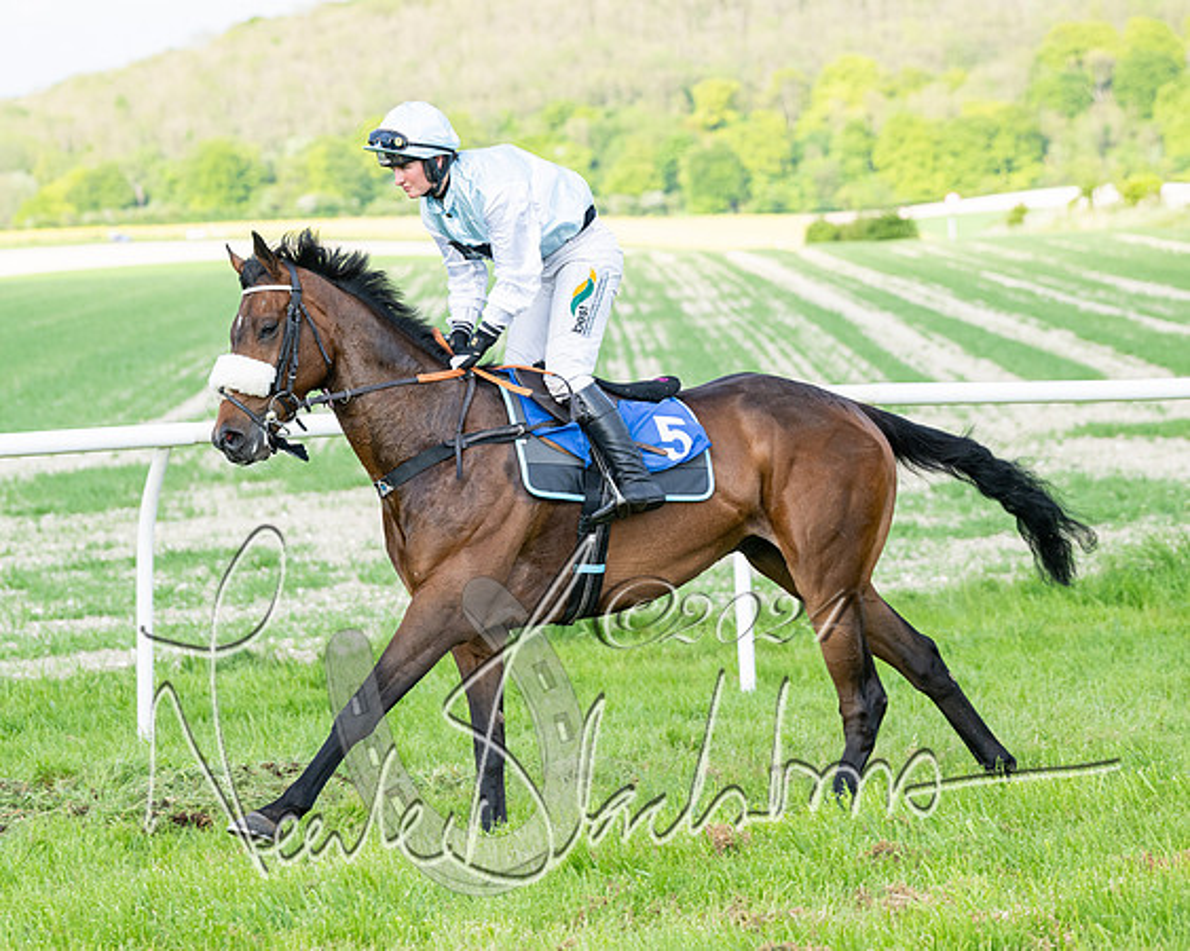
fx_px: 5230
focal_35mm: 149
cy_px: 379
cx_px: 452
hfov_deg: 13.0
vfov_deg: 10.4
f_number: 4
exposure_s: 1/1250
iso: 400
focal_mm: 103
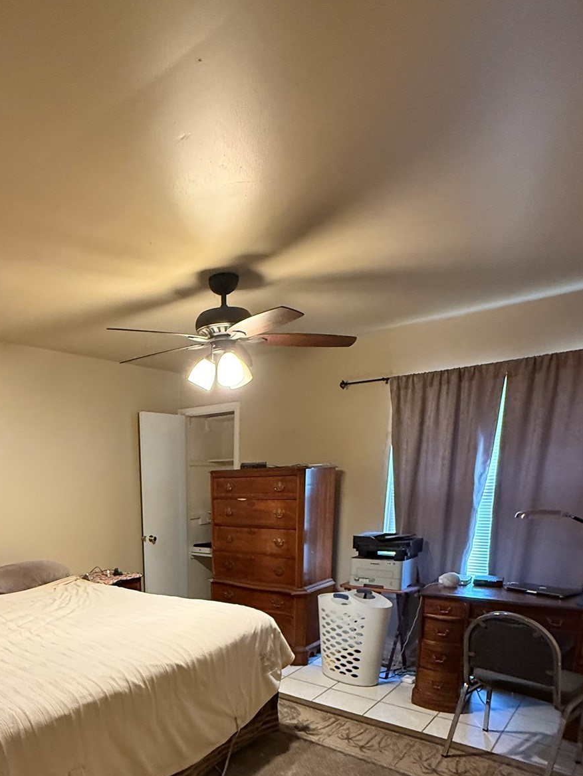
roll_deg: +0.4
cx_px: 152
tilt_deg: -14.7
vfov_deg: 67.7
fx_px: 516
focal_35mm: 23
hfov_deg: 56.2
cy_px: 609
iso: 640
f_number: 2.2
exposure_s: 1/60
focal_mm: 2.22
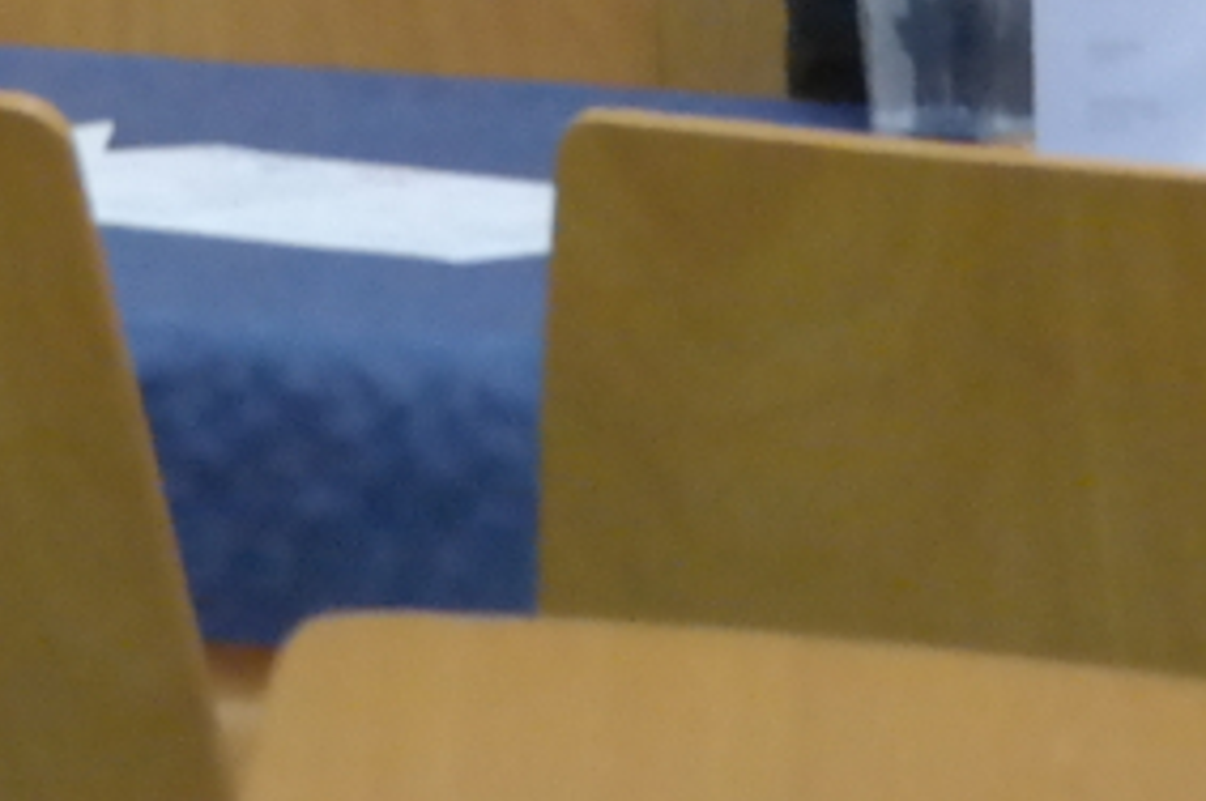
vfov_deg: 3.0
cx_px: 60
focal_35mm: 453
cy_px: -1308
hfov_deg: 4.6
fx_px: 15158
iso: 3200
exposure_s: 1/60
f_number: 5.6
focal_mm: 52
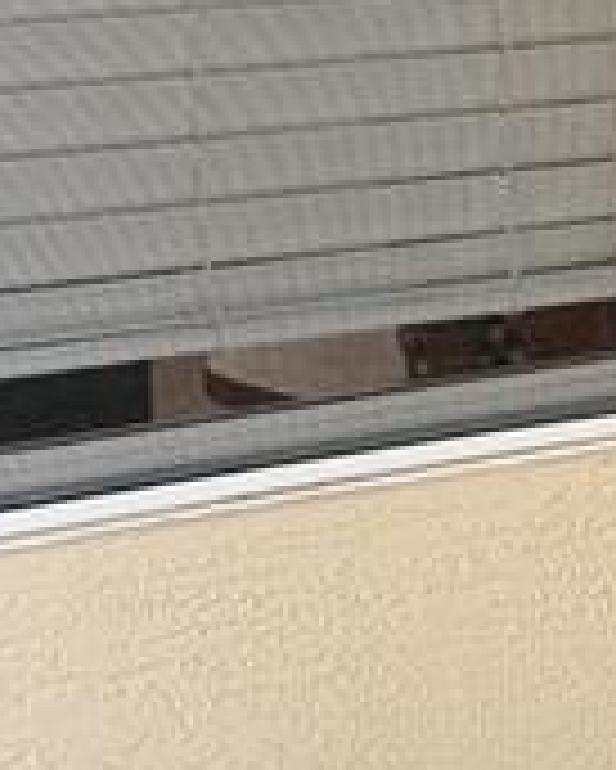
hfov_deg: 9.1
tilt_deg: -11.5
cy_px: 234
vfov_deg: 11.7
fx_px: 3734
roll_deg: +0.1
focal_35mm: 164
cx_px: 976
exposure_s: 1/156
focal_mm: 6.76
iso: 64
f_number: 1.78
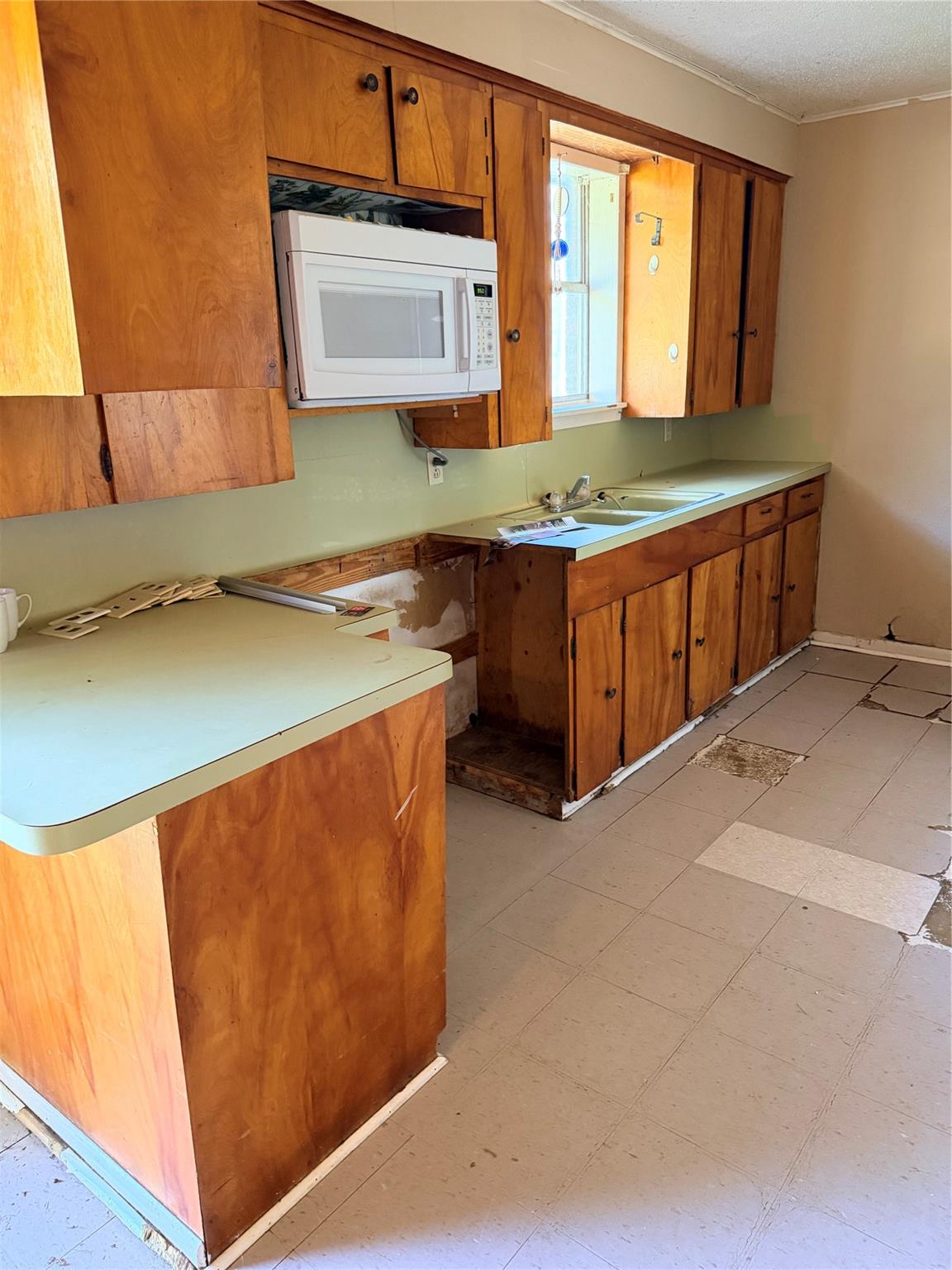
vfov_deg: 71.6
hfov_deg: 56.8
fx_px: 880
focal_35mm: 24
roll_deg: +2.6
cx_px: 476
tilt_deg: -15.6
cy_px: 635
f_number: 1.78
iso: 640
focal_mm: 6.76
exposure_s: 1/60
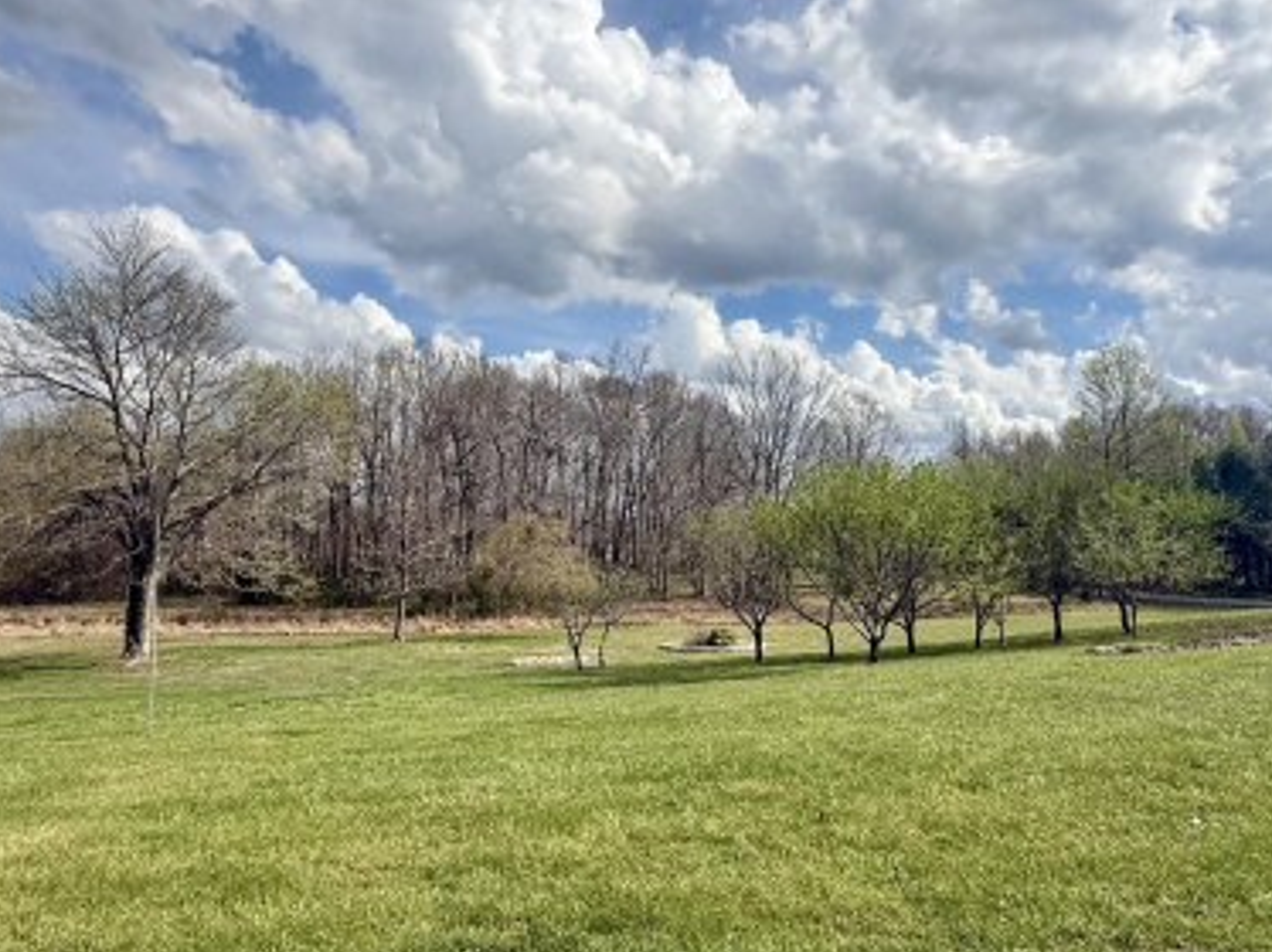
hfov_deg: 69.0
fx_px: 918
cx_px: 733
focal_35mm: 25
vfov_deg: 54.8
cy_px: 462
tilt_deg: +5.0
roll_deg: +0.1
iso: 50
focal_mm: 2.22
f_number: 2.2
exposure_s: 1/4425
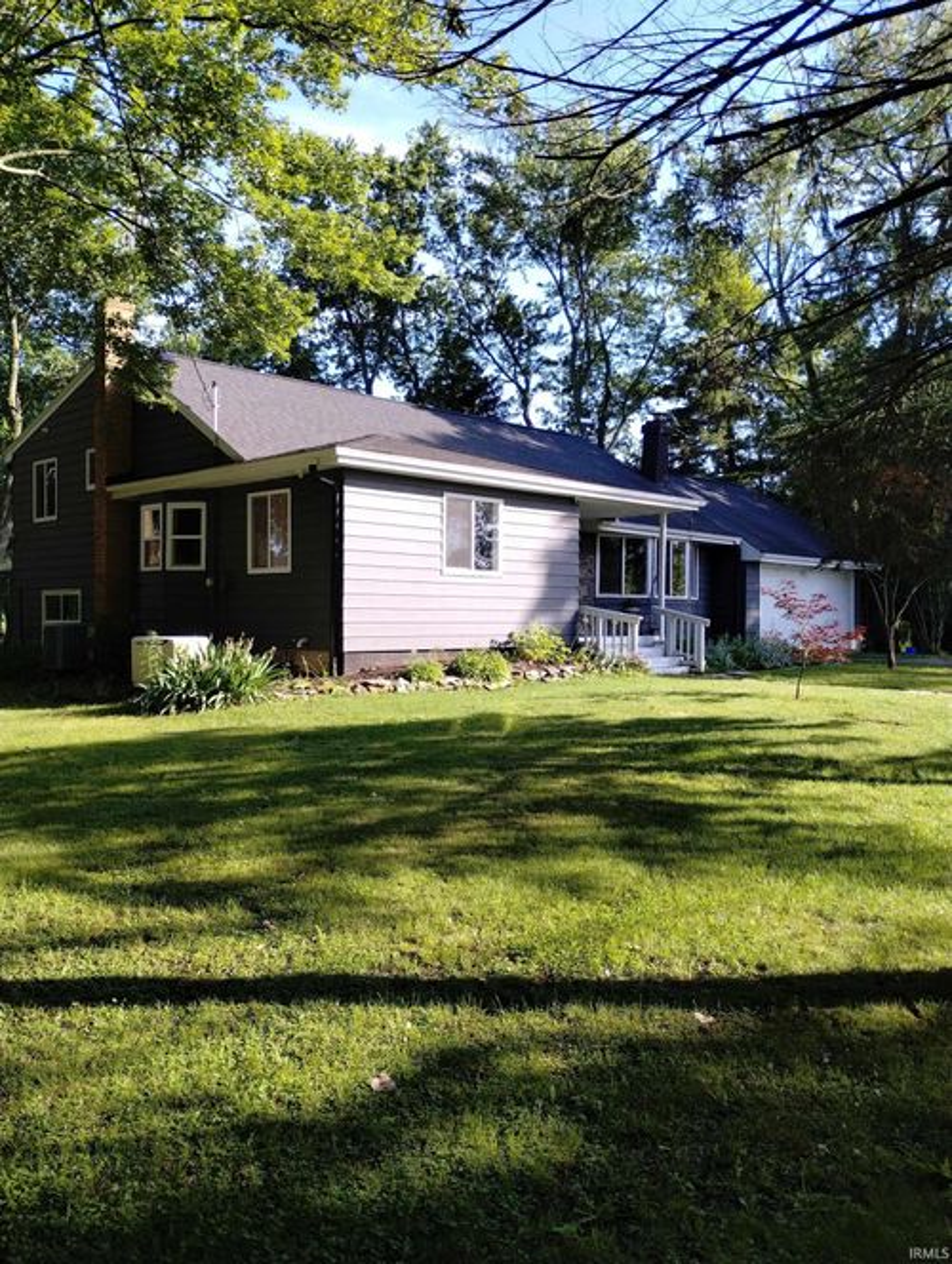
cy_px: 632
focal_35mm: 28
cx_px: 476
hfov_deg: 49.9
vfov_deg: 63.4
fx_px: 1024
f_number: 1.8
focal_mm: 4.27
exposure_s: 1/157
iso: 100
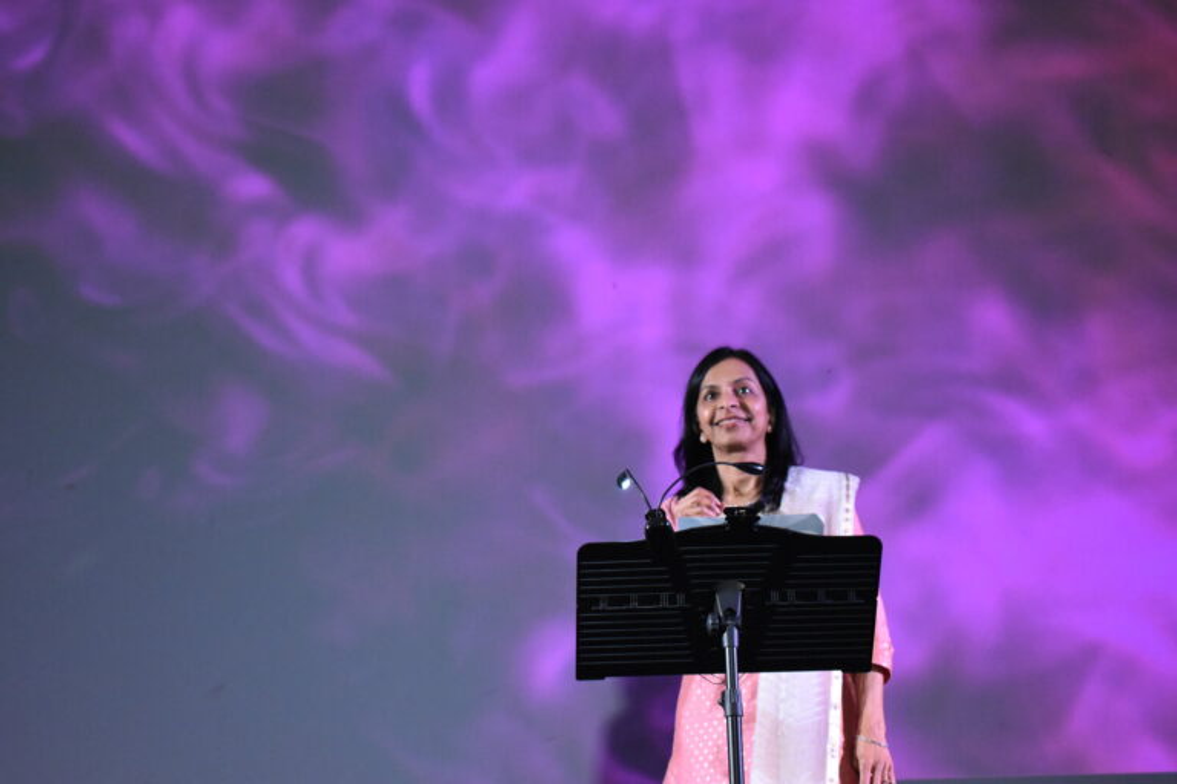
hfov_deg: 28.1
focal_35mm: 72
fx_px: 2354
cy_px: 392
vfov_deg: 18.9
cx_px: 588
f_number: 5.3
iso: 3600
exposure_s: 1/60
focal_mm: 48
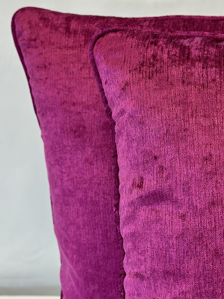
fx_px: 664
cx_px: 139
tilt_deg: -14.2
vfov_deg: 25.3
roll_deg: +2.6
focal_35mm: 77
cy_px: 164
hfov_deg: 19.1
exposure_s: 1/120
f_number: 1.78
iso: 100
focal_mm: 6.86
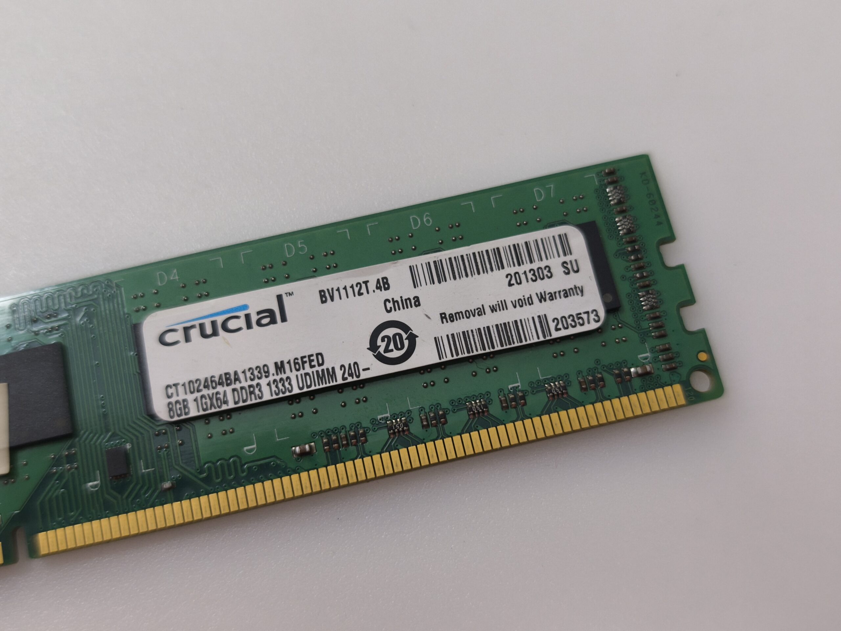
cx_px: 420
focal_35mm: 35
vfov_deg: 40.7
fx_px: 850
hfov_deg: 52.6
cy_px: 316
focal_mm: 6.57
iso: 500
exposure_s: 1/50
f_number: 1.6
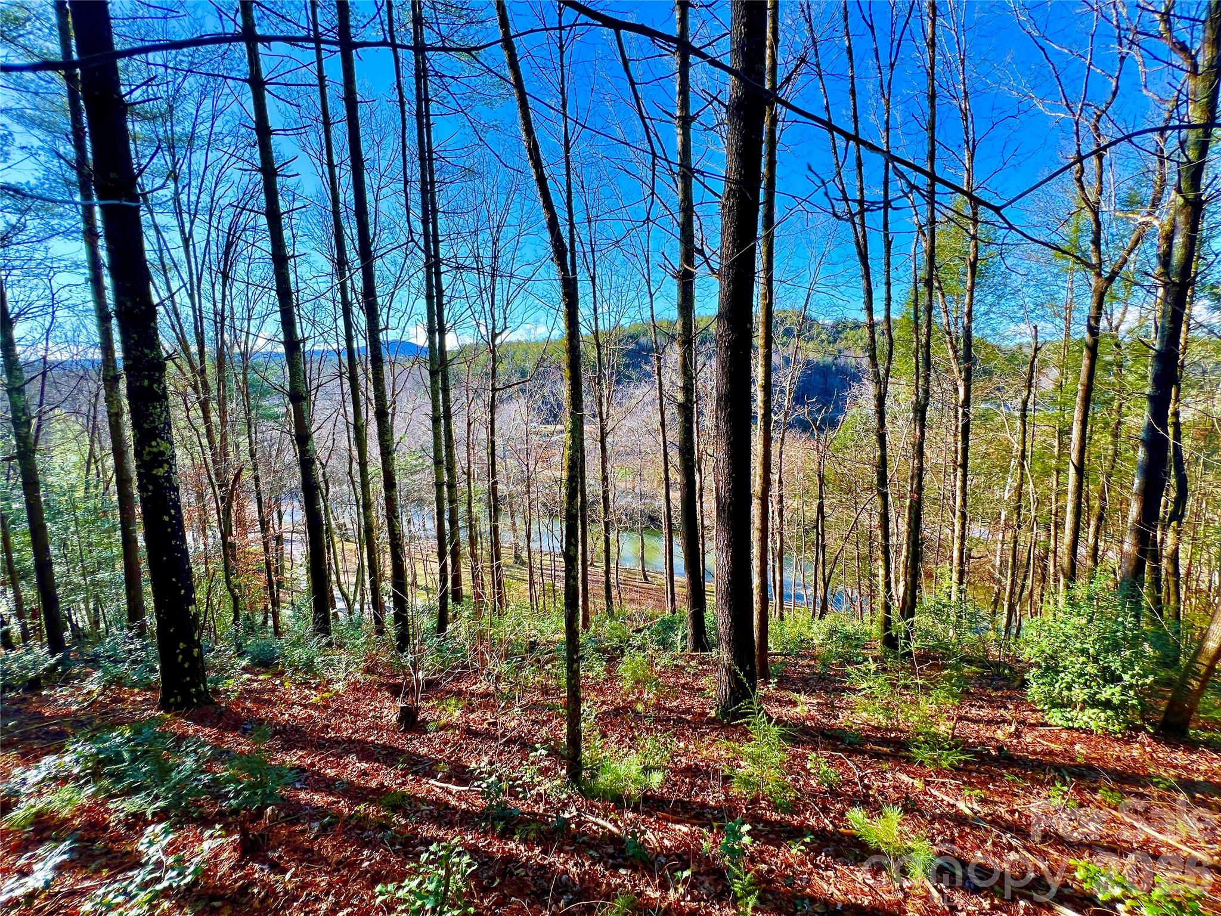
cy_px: 458
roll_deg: +1.6
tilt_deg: -9.2
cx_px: 610
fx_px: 459
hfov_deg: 106.2
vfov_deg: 89.9
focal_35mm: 13
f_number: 1.8
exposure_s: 1/312
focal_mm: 1.57
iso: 32
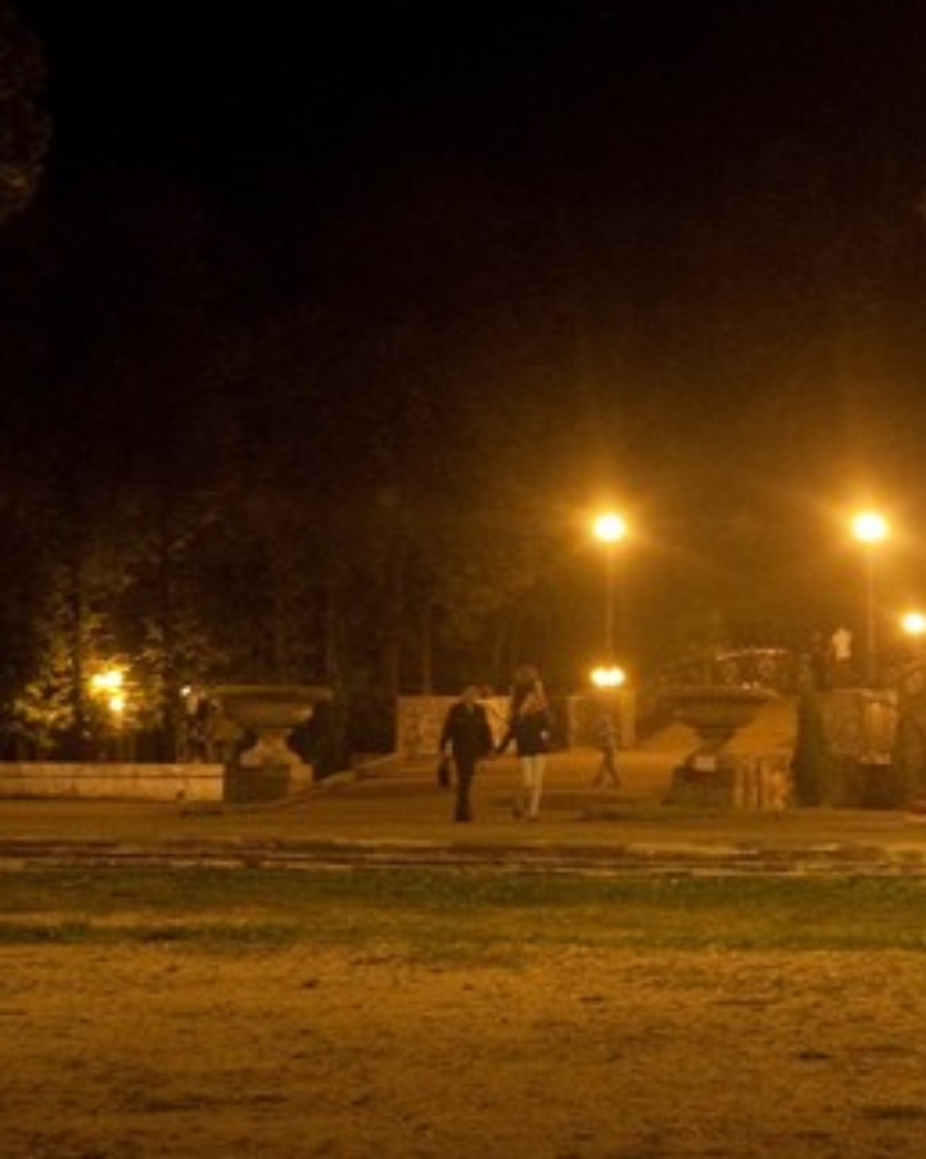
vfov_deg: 16.7
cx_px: 438
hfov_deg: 13.4
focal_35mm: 115
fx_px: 3943
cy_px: 461
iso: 3200
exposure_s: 1/60
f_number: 3.5
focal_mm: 44
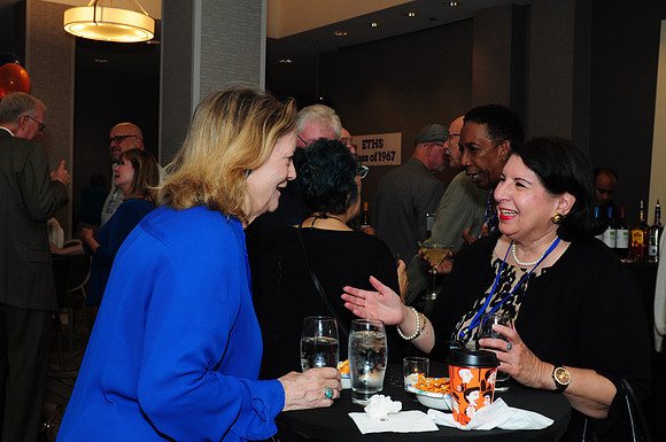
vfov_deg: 32.9
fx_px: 748
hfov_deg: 48.0
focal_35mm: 40
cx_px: 333
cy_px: 221
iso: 500
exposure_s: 1/60
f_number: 5
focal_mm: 27
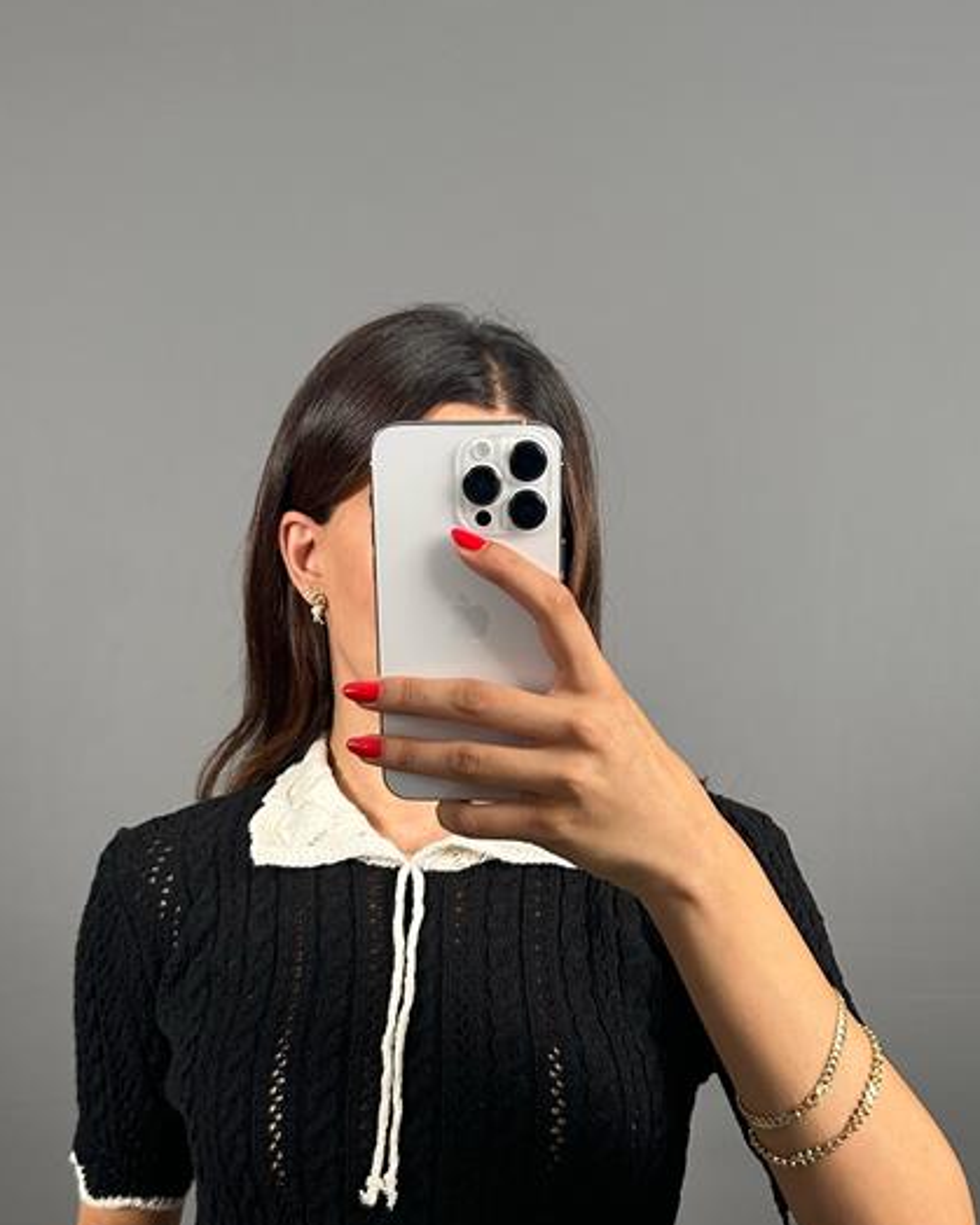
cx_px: 481
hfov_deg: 35.7
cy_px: 788
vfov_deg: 43.4
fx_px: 1523
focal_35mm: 42
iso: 200
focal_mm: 6.86
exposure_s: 1/121
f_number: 1.78
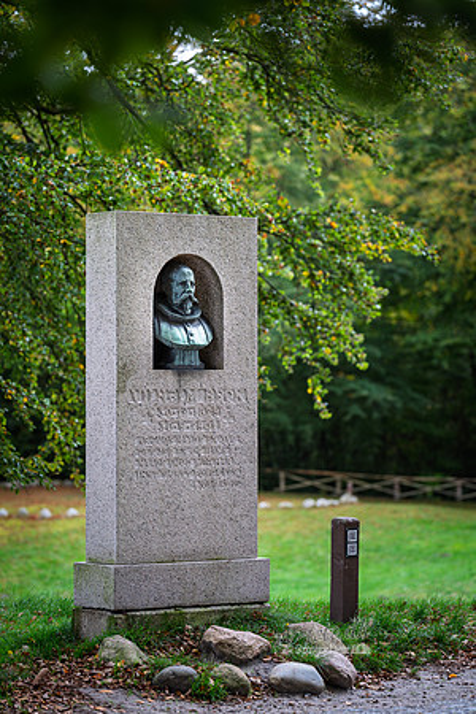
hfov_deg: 11.2
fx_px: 2419
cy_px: 357
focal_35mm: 122
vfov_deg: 16.8
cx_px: 238
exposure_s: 1/50
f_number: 2.8
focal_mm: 122
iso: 64
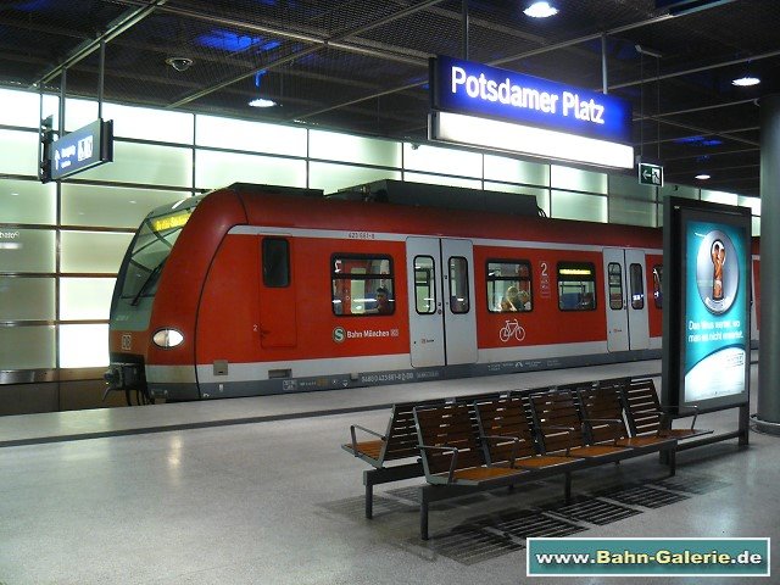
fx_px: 811
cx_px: 390
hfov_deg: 51.4
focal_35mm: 36
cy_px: 292
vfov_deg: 39.7
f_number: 2.8
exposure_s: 1/6
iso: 200
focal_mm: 6
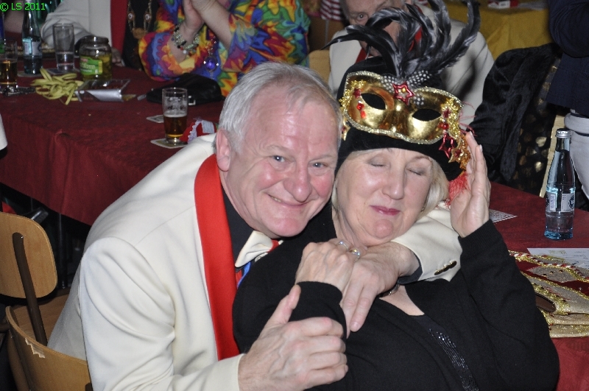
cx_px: 294
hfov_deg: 20.6
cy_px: 196
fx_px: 1617
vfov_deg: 13.8
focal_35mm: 99
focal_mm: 66
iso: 400
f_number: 5.3
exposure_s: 1/60
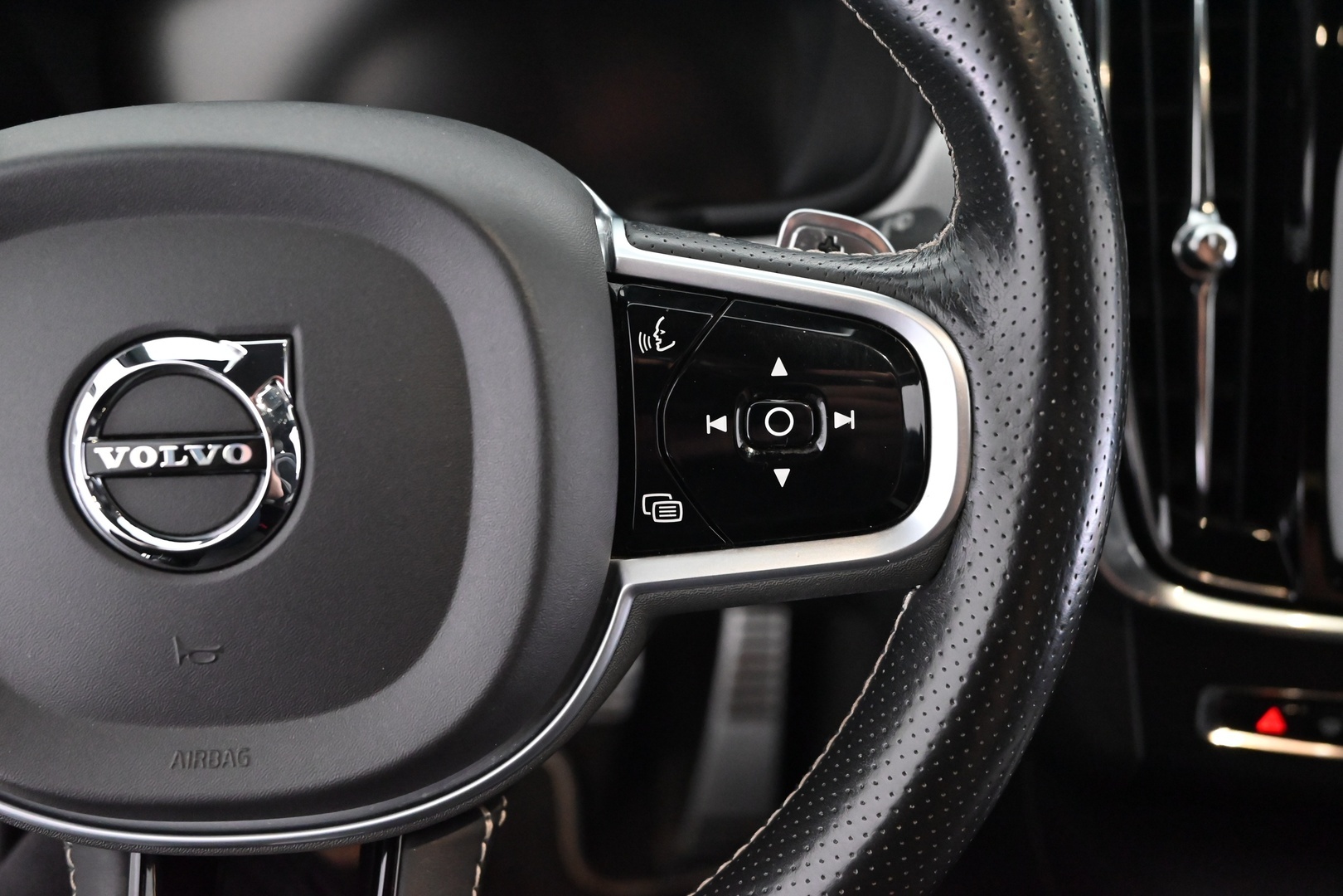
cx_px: 672
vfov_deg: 41.1
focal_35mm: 32
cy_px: 448
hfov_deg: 58.7
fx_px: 1194
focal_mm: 32
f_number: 4.8
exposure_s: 1/60
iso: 8000
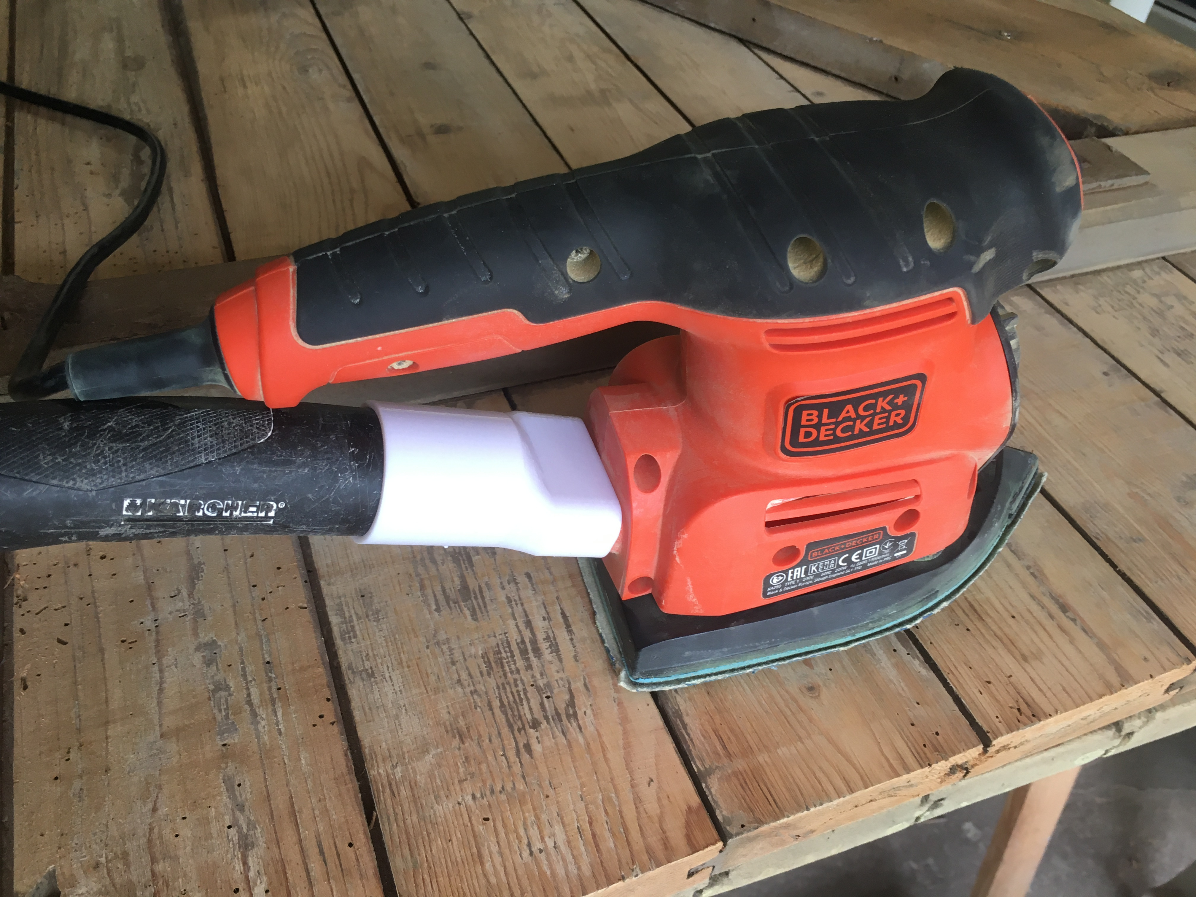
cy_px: 448
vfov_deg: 48.2
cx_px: 598
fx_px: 1002
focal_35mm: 29
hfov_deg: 61.7
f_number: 2.2
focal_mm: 4.15
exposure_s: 1/30
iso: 50
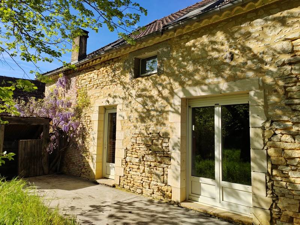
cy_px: 112
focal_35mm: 27
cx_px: 150
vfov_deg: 51.4
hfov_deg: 65.3
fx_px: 234
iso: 100
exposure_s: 1/1800
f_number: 1.9
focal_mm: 5.52
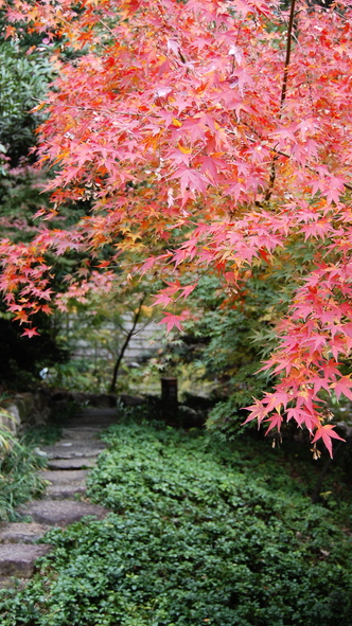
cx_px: 182
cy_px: 315
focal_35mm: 51
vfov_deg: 40.6
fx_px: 847
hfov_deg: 23.5
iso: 200
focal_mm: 32
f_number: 4.5
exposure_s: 1/80
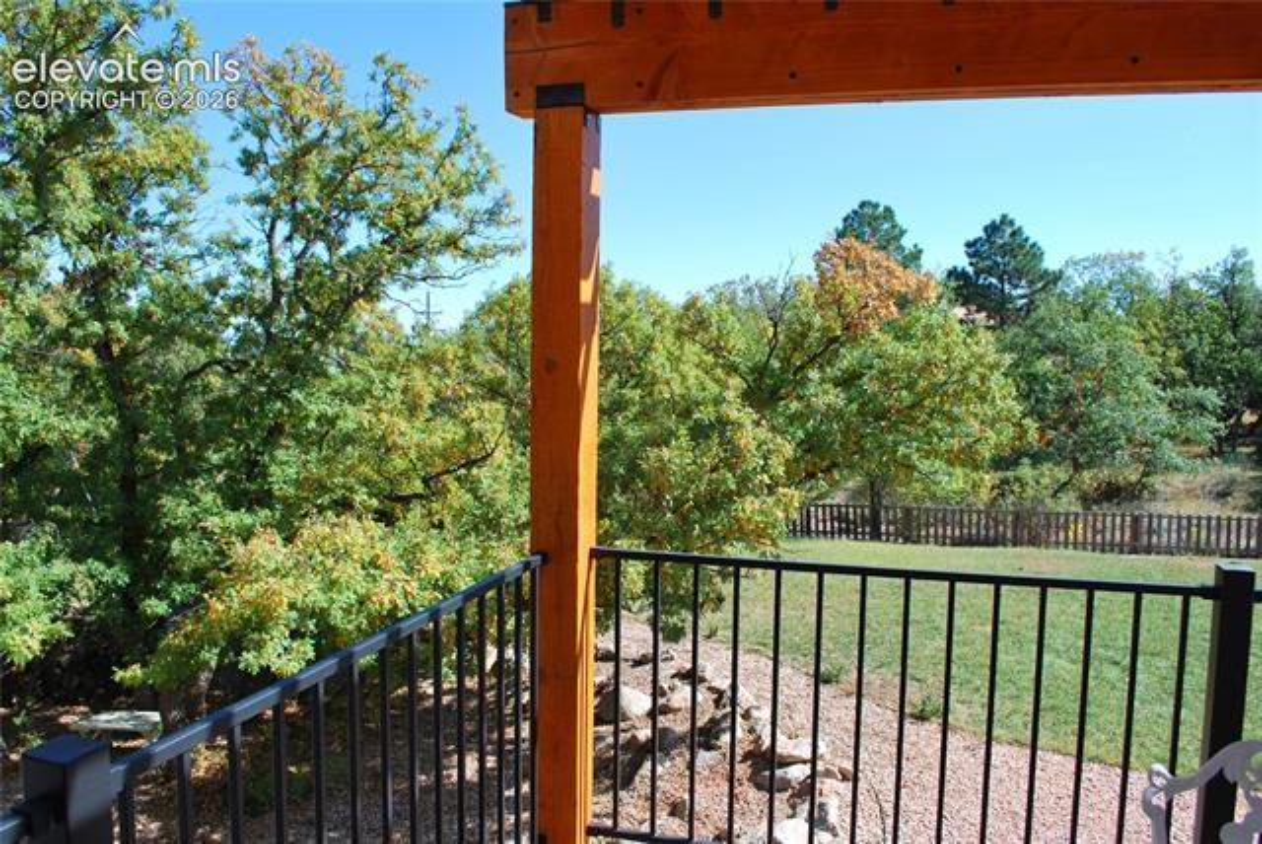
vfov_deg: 48.0
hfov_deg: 67.3
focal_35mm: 27
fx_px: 947
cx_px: 631
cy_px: 422
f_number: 6.3
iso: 100
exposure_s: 1/160
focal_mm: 18
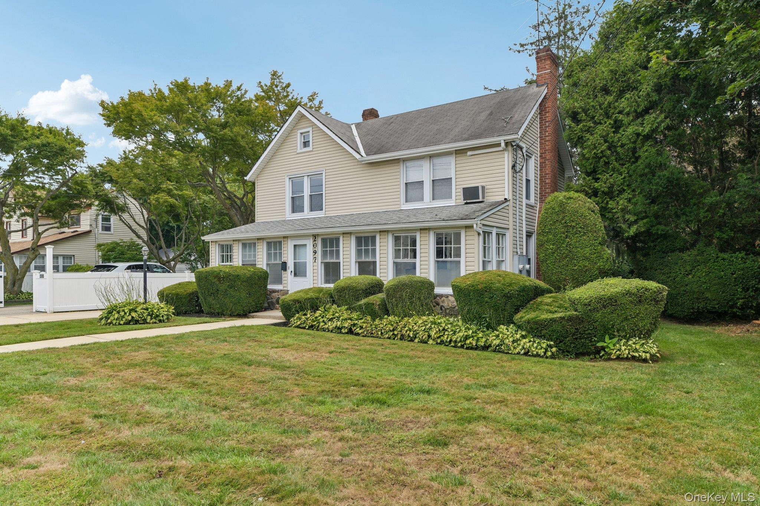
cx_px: 380
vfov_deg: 53.1
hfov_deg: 73.7
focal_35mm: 24
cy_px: 253
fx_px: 507
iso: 250
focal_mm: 24
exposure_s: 1/250
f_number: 9
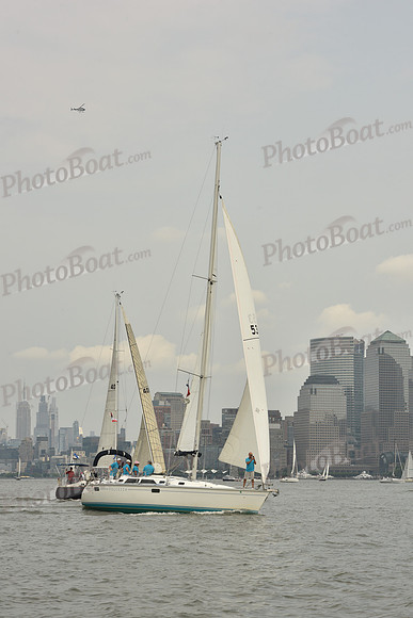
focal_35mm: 86
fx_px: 1479
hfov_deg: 15.9
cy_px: 309
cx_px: 206
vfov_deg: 23.6
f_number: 11
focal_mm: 86
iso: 250
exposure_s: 1/640
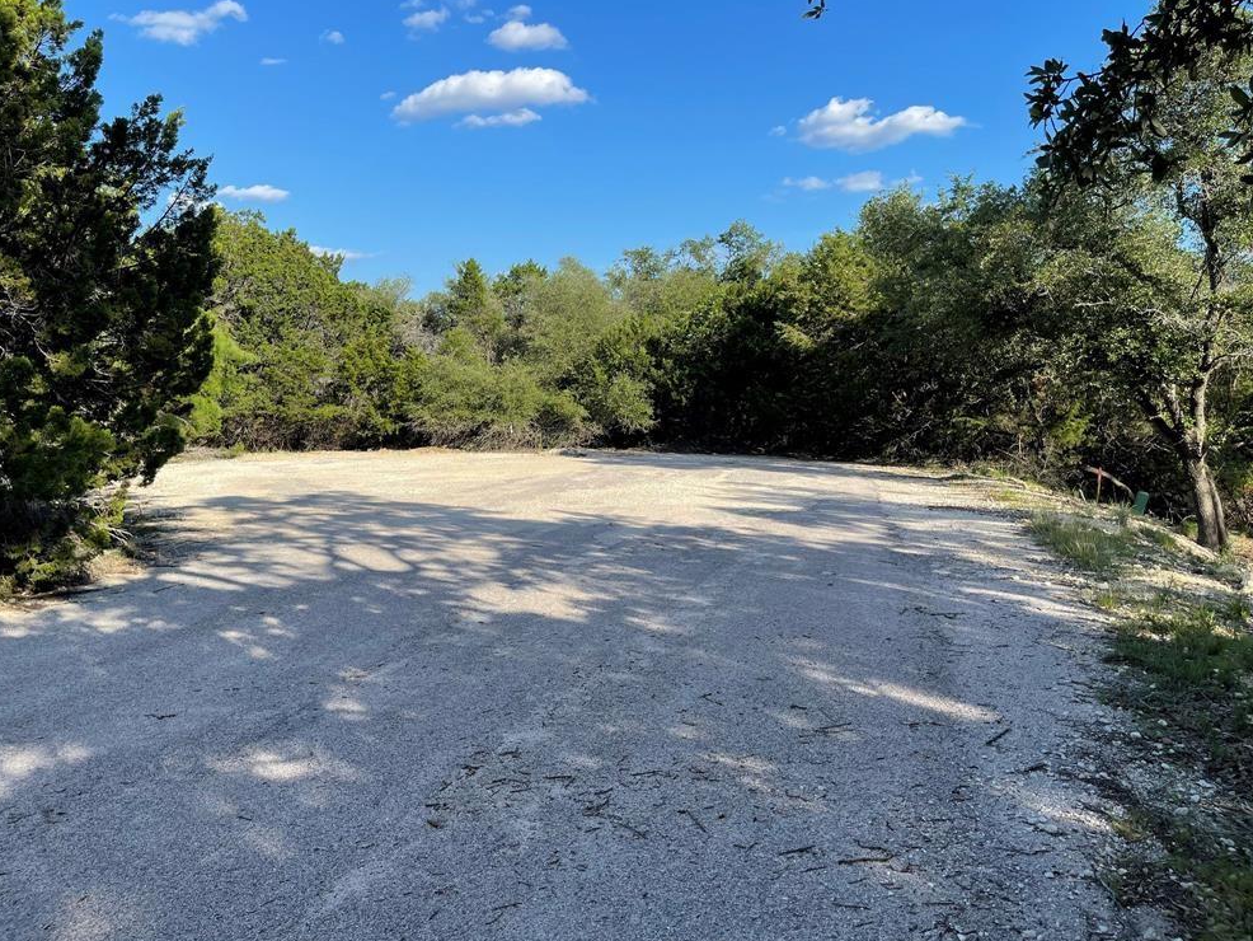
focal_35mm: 27
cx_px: 604
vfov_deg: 51.4
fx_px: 978
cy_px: 462
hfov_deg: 65.3
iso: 32
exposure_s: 1/1976
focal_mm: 5.1
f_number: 1.6
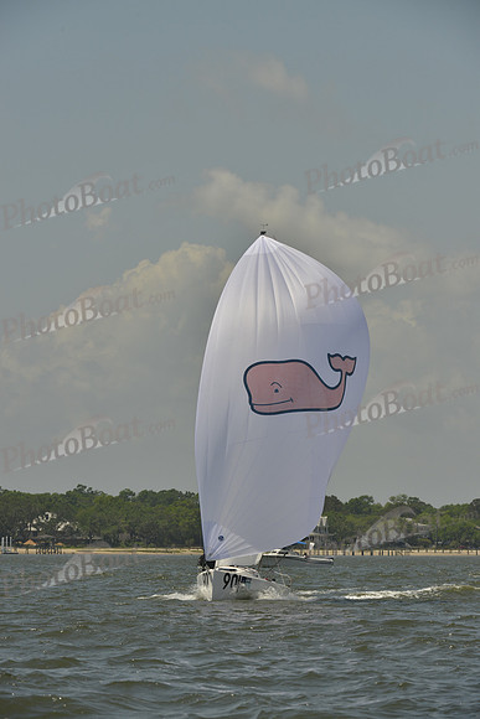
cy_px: 360
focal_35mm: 220
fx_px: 4397
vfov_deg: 9.4
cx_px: 240
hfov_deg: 6.2
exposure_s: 1/1250
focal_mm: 220
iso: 280
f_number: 10
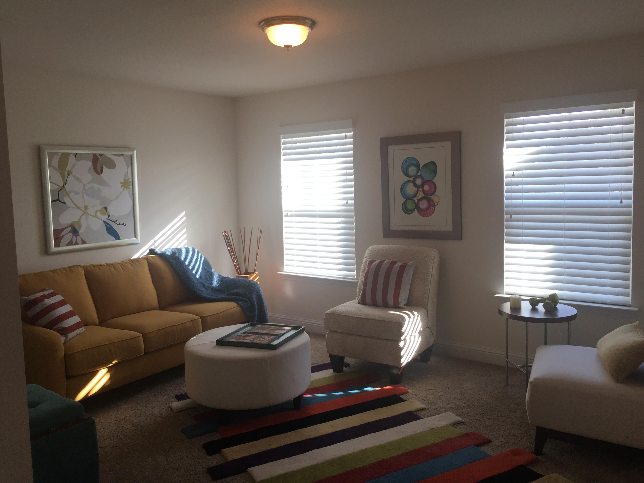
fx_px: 540
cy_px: 242
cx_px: 322
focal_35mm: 29
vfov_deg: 48.2
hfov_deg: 61.7
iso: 40
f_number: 2.2
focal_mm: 4.15
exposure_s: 1/120
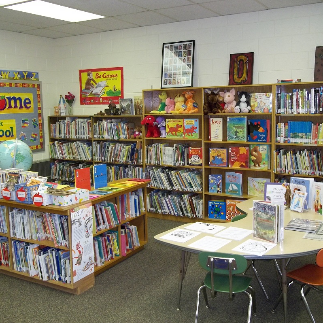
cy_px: 162
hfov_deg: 43.8
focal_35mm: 38
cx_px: 149
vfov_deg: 43.9
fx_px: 401
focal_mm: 5.7
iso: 160
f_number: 2.9
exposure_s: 1/30
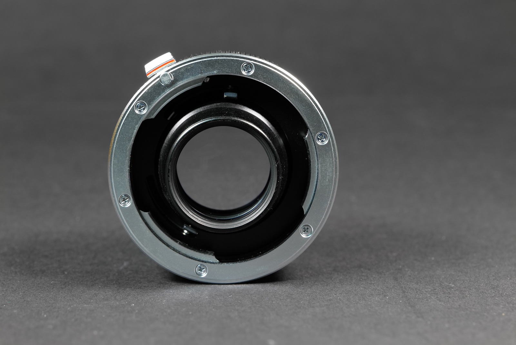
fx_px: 1290
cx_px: 258
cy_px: 172
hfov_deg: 22.6
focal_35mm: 90
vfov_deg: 15.2
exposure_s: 1/1.67
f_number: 13
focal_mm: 90
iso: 800
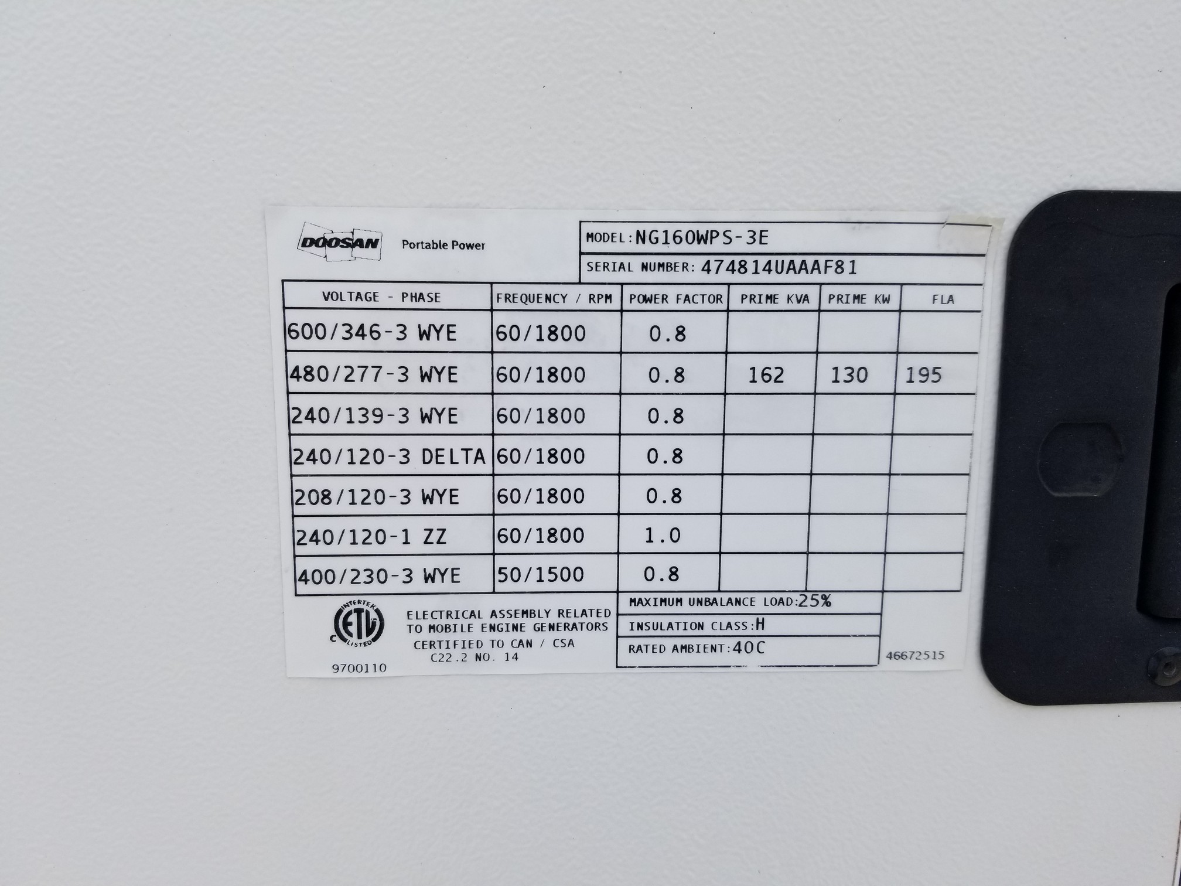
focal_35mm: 26
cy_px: 443
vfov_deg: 53.1
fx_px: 887
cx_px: 590
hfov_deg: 67.3
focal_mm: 4.25
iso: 50
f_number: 1.7
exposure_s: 1/2216
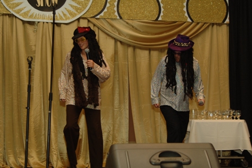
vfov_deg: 20.1
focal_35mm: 68
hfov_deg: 29.9
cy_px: 84
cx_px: 126
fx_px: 472
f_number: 4
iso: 400
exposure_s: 1/60
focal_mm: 45
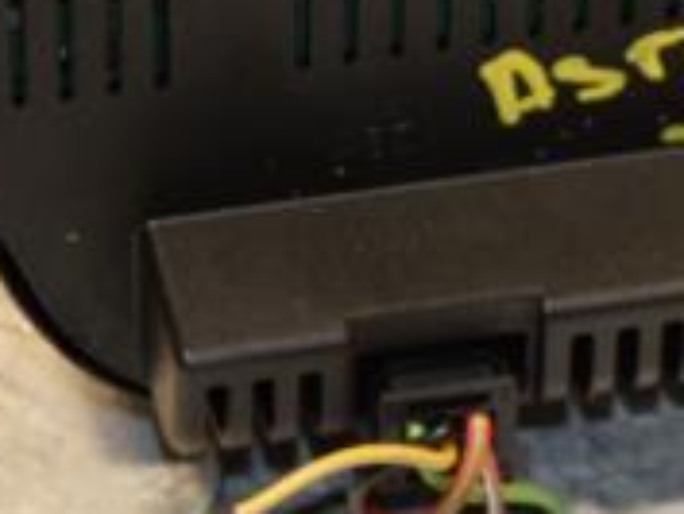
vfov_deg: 2.9
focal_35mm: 514
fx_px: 10156
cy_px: 128
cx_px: 854
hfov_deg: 3.8
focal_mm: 105
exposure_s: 1/125
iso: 800
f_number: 5.6
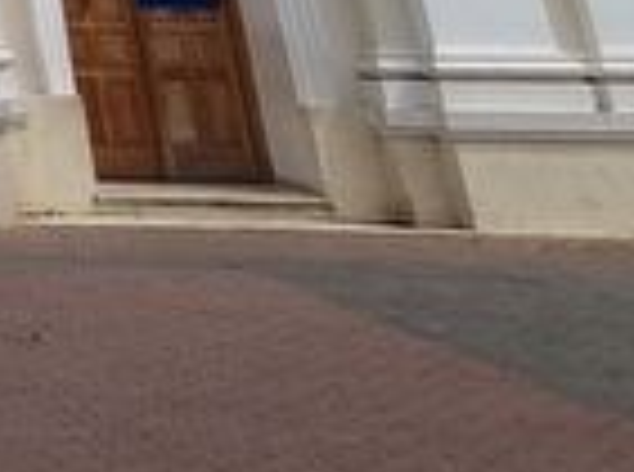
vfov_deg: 14.8
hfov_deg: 17.8
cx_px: -656
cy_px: -571
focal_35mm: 74
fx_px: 1352
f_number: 2.2
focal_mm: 1.8
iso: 50
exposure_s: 1/1260
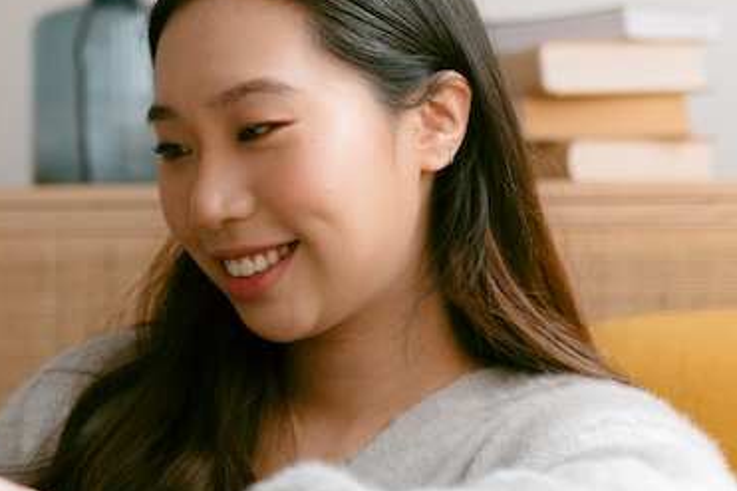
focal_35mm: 102
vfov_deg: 13.4
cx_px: 222
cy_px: 182
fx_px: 2087
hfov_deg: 19.9
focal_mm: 35
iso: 100
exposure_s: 1/400
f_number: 1.8
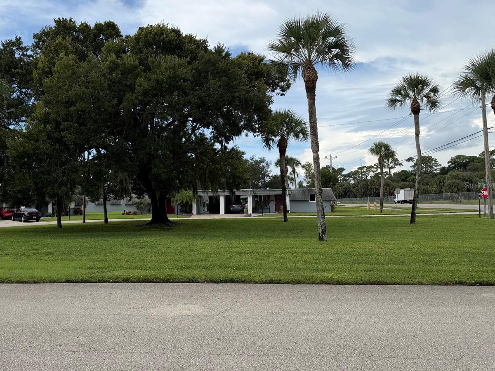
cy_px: 185
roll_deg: +1.4
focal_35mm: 32
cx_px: 174
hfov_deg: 55.9
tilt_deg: +1.9
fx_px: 458
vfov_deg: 44.2
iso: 80
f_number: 1.78
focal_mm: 6.76
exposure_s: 1/5319
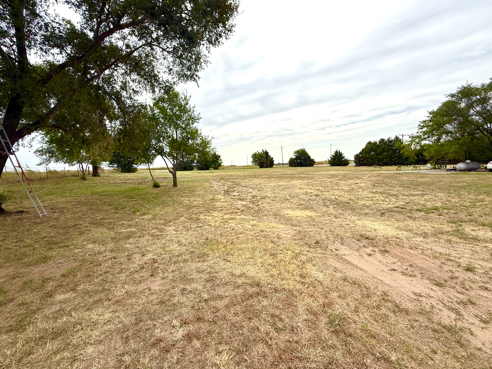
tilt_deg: -7.7
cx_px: 249
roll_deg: +1.3
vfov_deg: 78.1
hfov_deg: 94.5
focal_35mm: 16
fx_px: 227
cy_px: 184
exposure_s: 1/2320
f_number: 2.2
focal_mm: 2.22
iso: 50
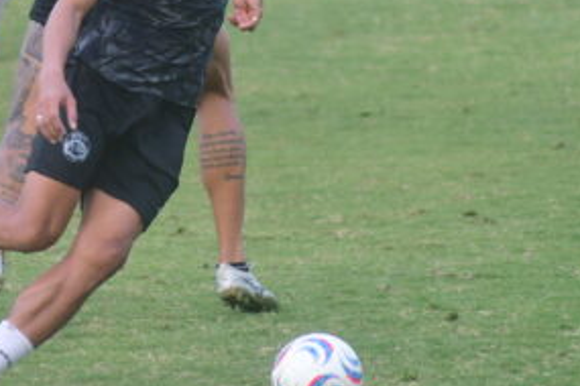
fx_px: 12018
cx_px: 149
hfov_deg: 2.8
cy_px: 53
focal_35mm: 746
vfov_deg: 1.8
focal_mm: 185
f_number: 2.8
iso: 400
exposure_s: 1/800
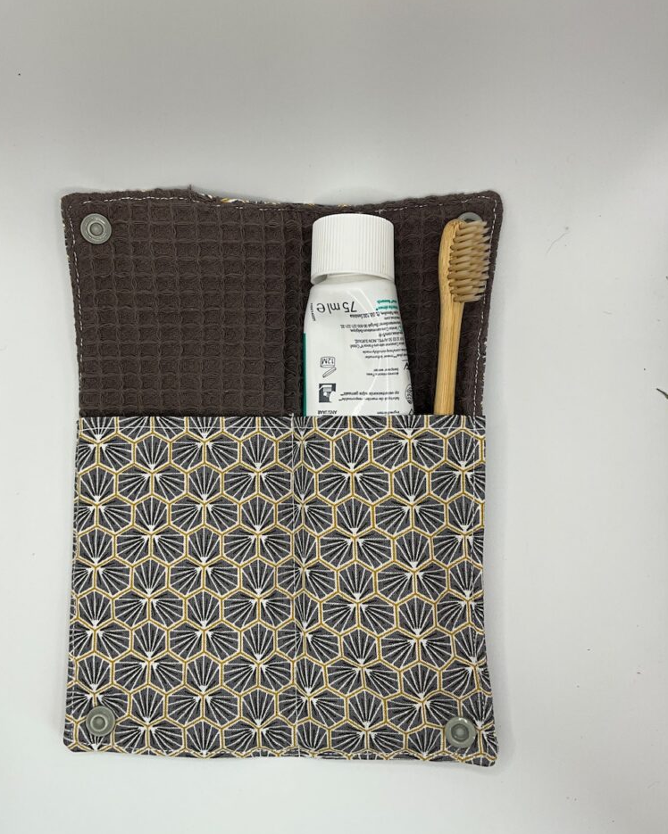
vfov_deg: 57.2
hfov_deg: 47.1
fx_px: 766
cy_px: 417
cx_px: 337
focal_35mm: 31
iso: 25
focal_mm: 3
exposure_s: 1/262
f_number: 1.8
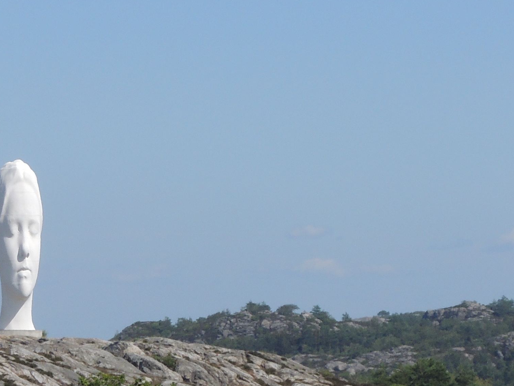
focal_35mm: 305
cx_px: 63
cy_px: 209
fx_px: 4528
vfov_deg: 4.9
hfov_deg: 6.5
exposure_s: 1/500
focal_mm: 17.9
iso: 100
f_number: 5.5
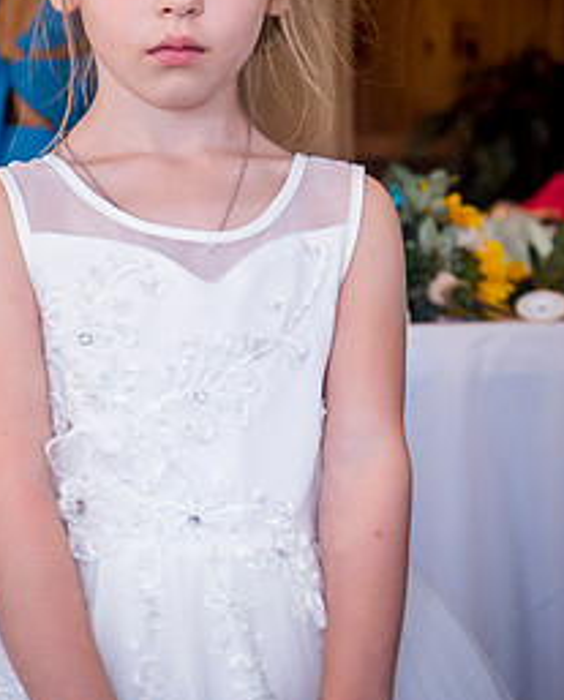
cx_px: 646
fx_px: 3491
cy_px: 46
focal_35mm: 168
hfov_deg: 9.1
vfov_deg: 11.4
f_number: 5.6
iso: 1000
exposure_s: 1/80
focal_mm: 58
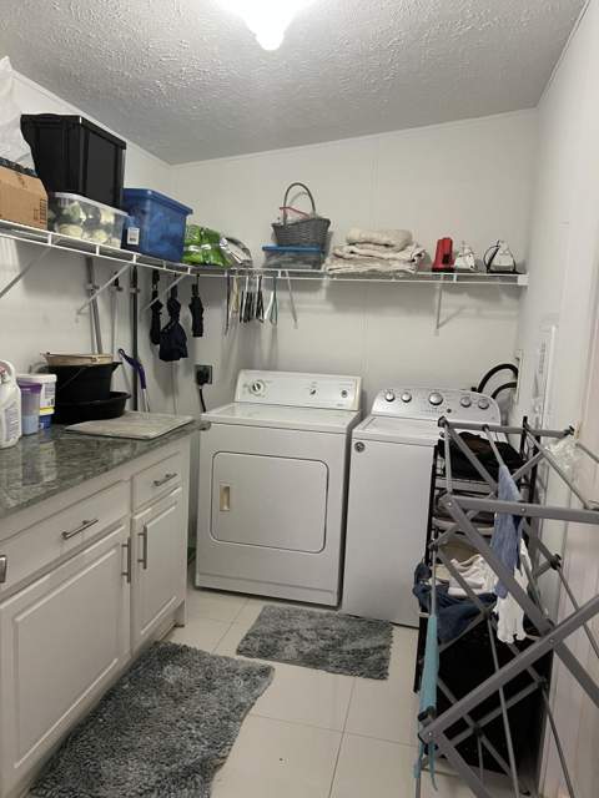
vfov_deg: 67.3
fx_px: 600
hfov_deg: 53.1
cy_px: 399
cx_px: 300
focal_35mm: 26
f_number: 1.5
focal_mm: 5.7
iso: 200
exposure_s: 1/60
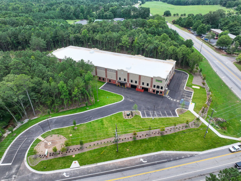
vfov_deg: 56.8
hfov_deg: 71.6
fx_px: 167
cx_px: 120
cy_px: 90
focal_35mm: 24
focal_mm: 12.29
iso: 230
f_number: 2.8
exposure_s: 1/1600
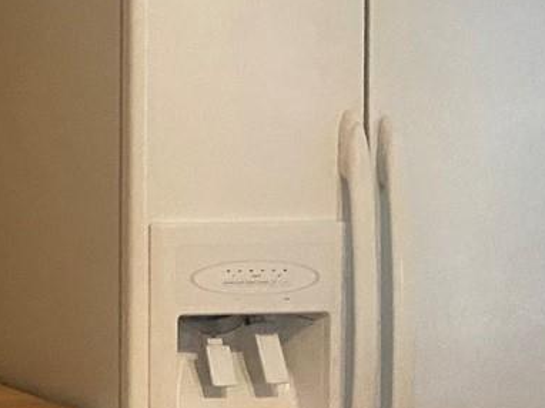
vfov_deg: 13.6
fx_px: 1715
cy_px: 224
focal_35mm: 109
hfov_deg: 15.5
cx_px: -441
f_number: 1.8
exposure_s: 1/40
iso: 400
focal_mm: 4.25
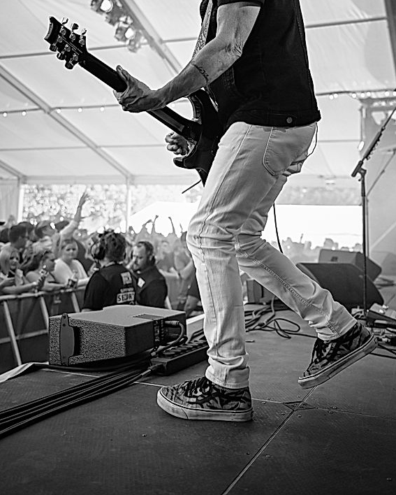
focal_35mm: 38
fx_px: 556
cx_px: 206
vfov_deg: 46.7
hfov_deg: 39.2
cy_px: 141
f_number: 2.8
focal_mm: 28
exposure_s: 1/640
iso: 1250
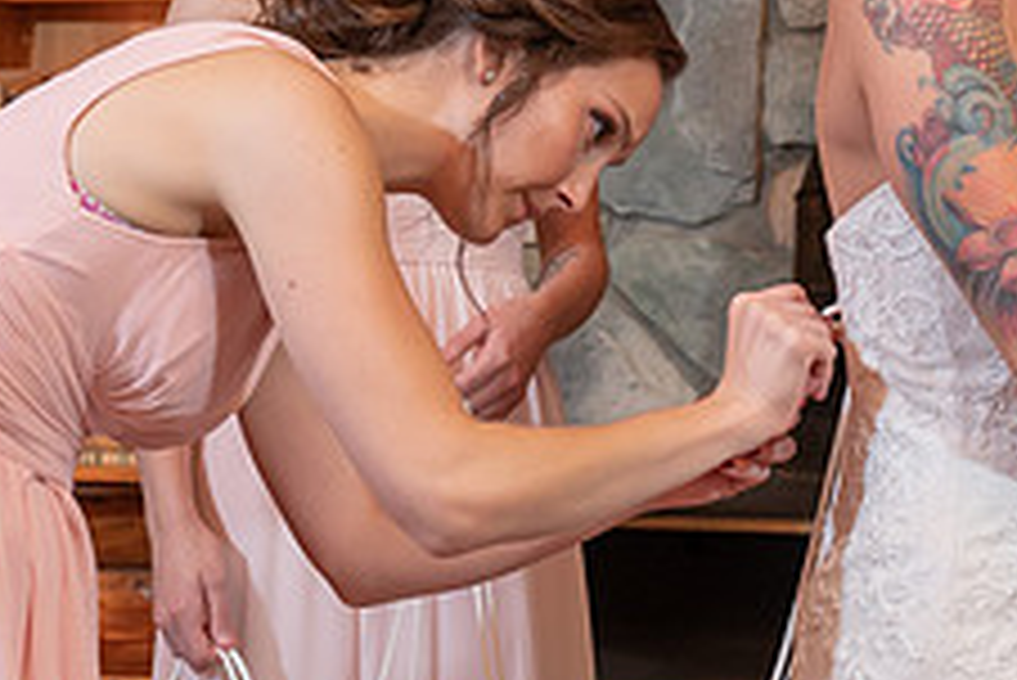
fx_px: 2714
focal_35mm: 96
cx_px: 929
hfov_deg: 20.8
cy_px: 141
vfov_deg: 14.2
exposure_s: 1/200
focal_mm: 36
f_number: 4
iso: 2000
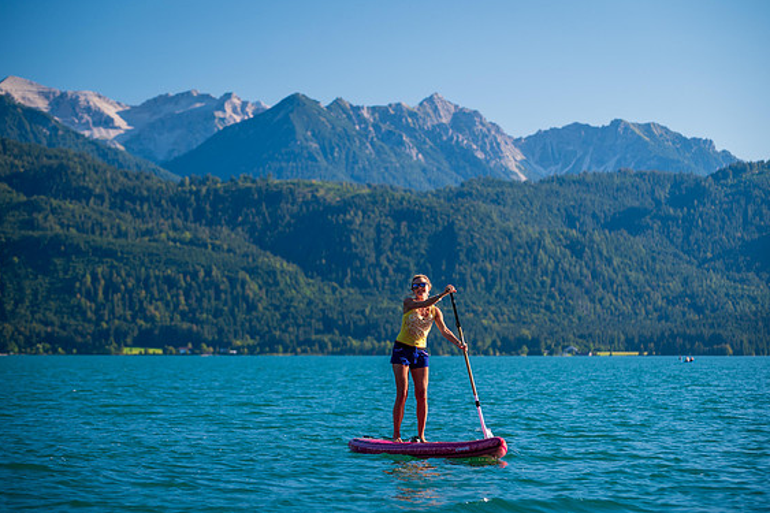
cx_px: 381
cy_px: 251
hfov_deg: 16.5
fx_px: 2651
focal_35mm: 124
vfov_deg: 11.0
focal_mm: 116
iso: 125
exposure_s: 1/320
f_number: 4.5
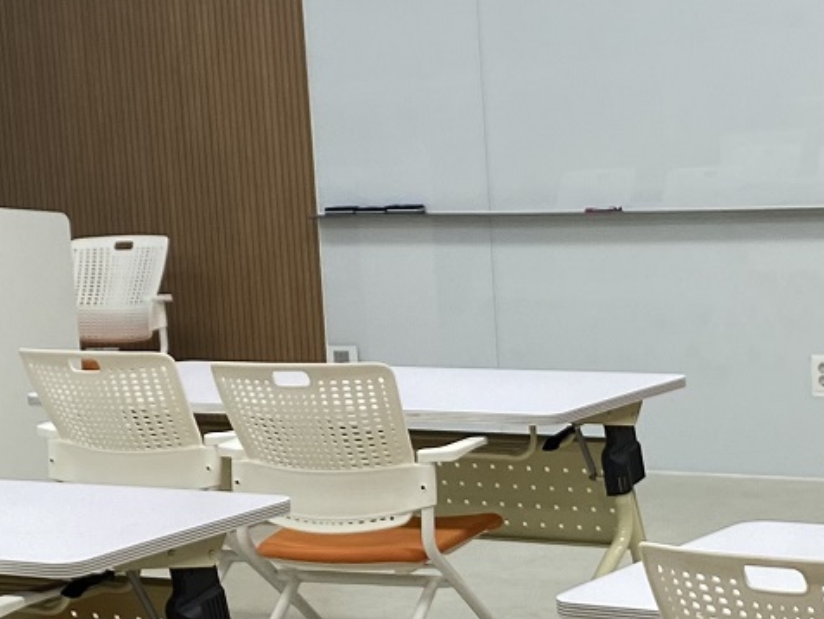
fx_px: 2595
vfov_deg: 13.6
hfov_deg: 18.0
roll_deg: +2.6
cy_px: 424
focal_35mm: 109
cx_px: 541
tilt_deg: -7.9
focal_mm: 4.25
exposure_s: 1/120
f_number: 1.8
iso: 40
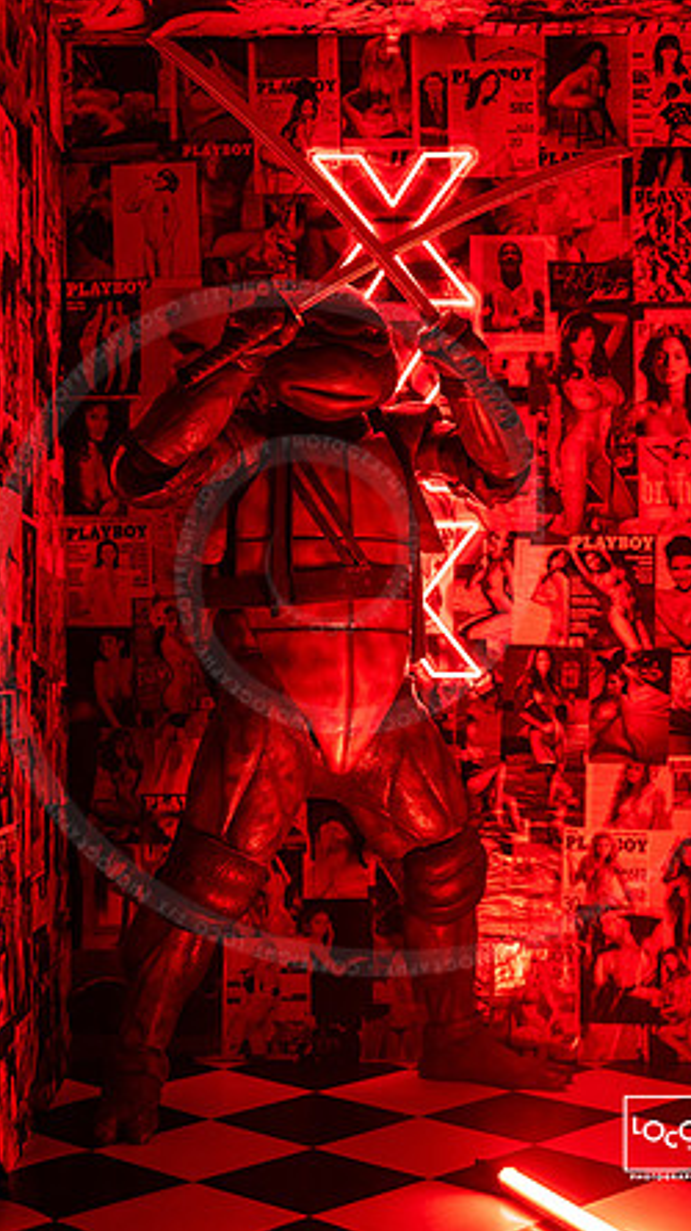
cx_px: 354
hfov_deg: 22.6
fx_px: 1728
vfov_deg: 39.2
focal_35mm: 53
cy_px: 617
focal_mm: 50
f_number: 1.6
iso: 1250
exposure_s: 1/250
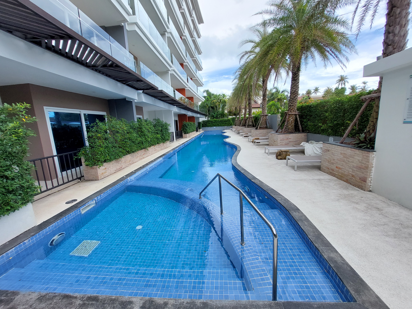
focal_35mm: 13
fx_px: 155
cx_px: 206
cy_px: 154
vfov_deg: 89.9
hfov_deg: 106.2
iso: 50
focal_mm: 1.74
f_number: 2.2
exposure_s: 1/540
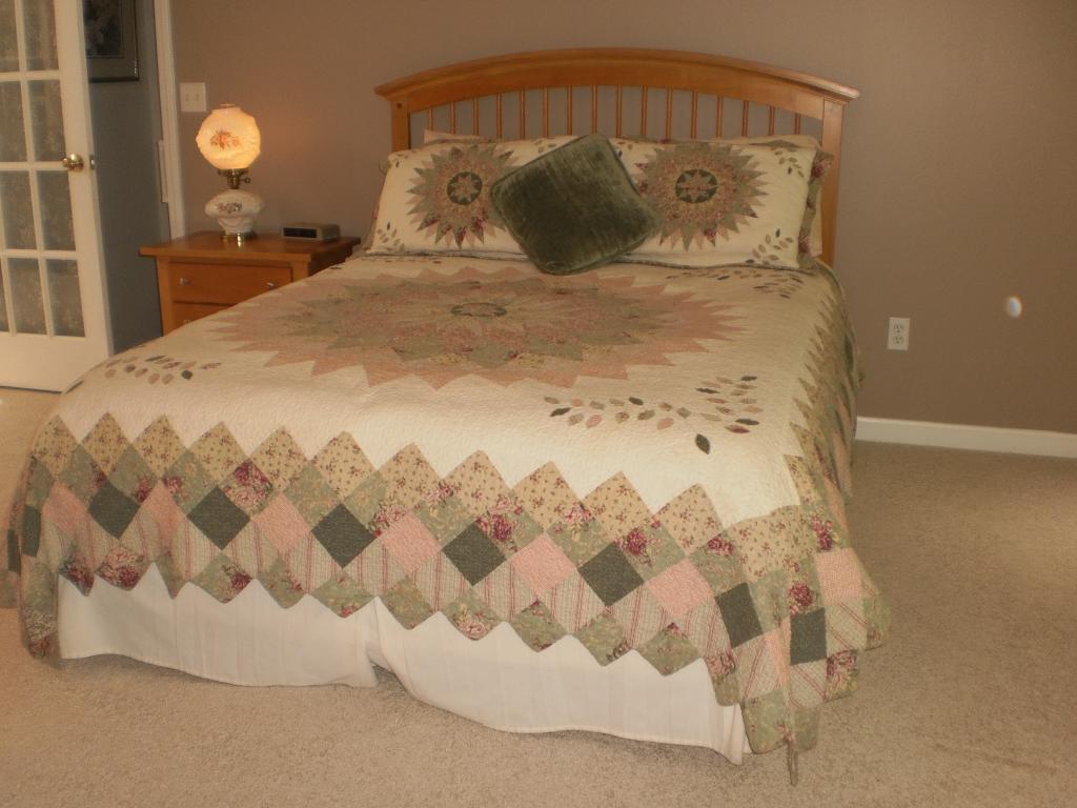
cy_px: 404
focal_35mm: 36
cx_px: 538
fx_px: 1120
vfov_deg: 39.7
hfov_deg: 51.4
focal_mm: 6.3
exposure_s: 1/30
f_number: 3.1
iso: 125
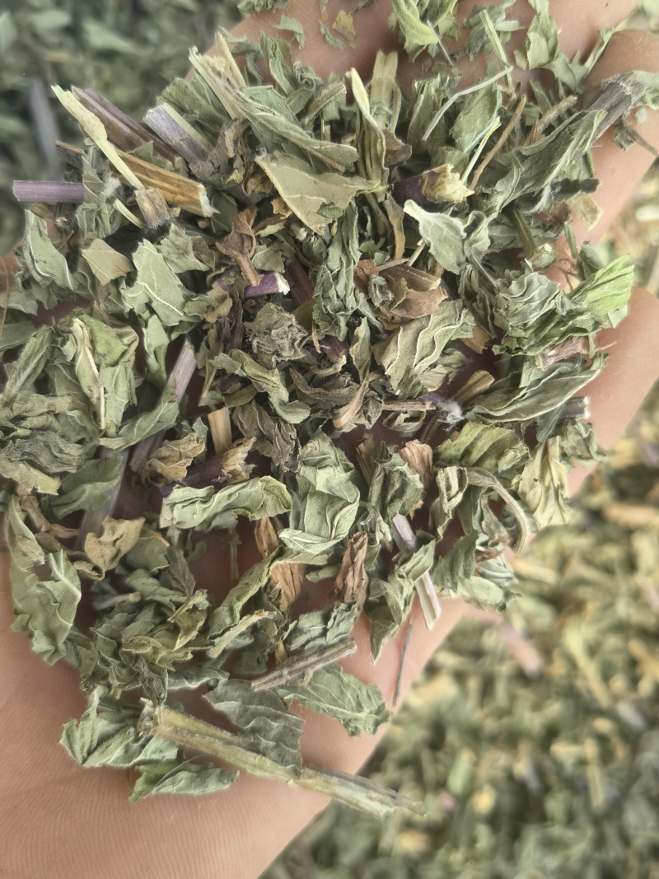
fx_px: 685
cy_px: 440
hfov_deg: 51.3
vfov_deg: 65.3
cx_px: 330
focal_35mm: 27
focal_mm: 5.54
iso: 80
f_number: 1.8
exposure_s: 1/890
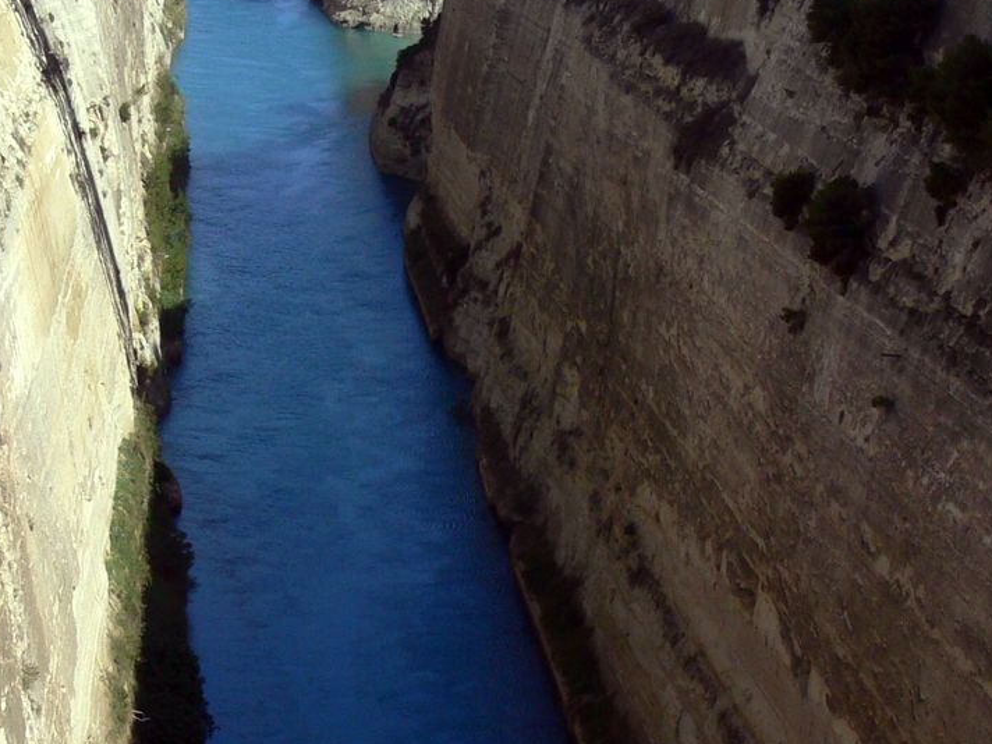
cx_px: 520
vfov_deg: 12.8
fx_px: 3324
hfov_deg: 17.0
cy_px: 414
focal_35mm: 116
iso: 80
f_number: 5.6
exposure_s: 1/400
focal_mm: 9.1
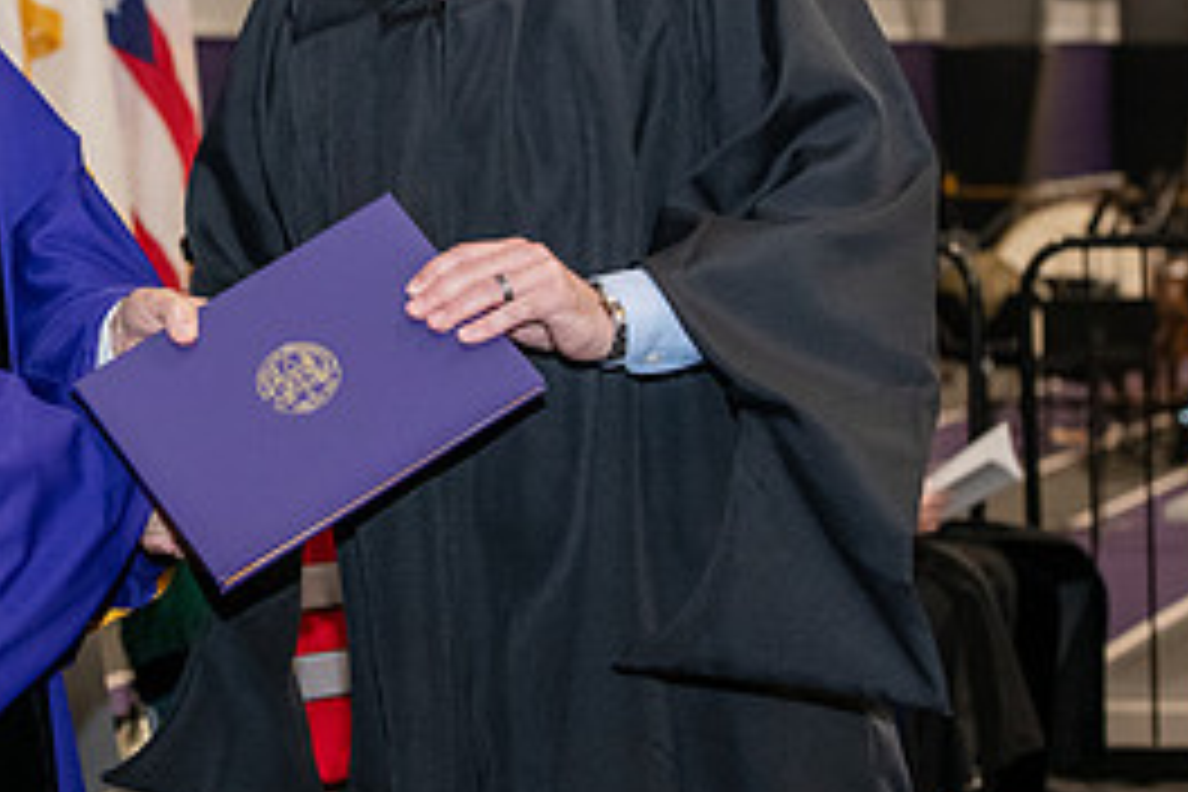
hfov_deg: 13.2
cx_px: 4
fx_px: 5082
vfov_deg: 8.9
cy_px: 34
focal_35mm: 154
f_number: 5
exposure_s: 1/200
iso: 2500
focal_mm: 70
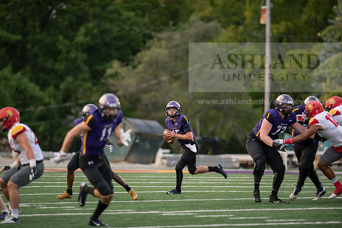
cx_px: 171
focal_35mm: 300
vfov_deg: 4.6
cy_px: 114
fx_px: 2851
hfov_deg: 6.9
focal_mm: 300
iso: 1600
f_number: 2.8
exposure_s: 1/1000
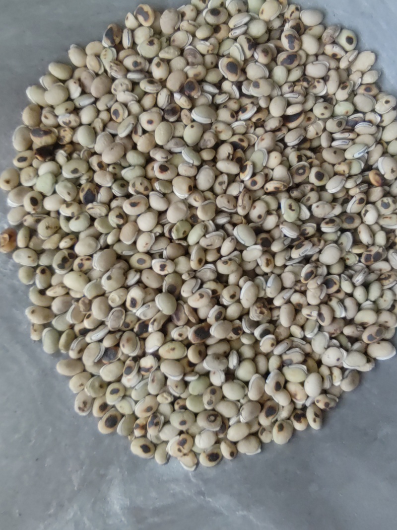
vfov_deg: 65.3
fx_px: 413
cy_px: 265
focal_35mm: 27
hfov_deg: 51.3
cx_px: 198
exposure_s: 1/33.3
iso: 250
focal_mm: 1.68
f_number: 2.2
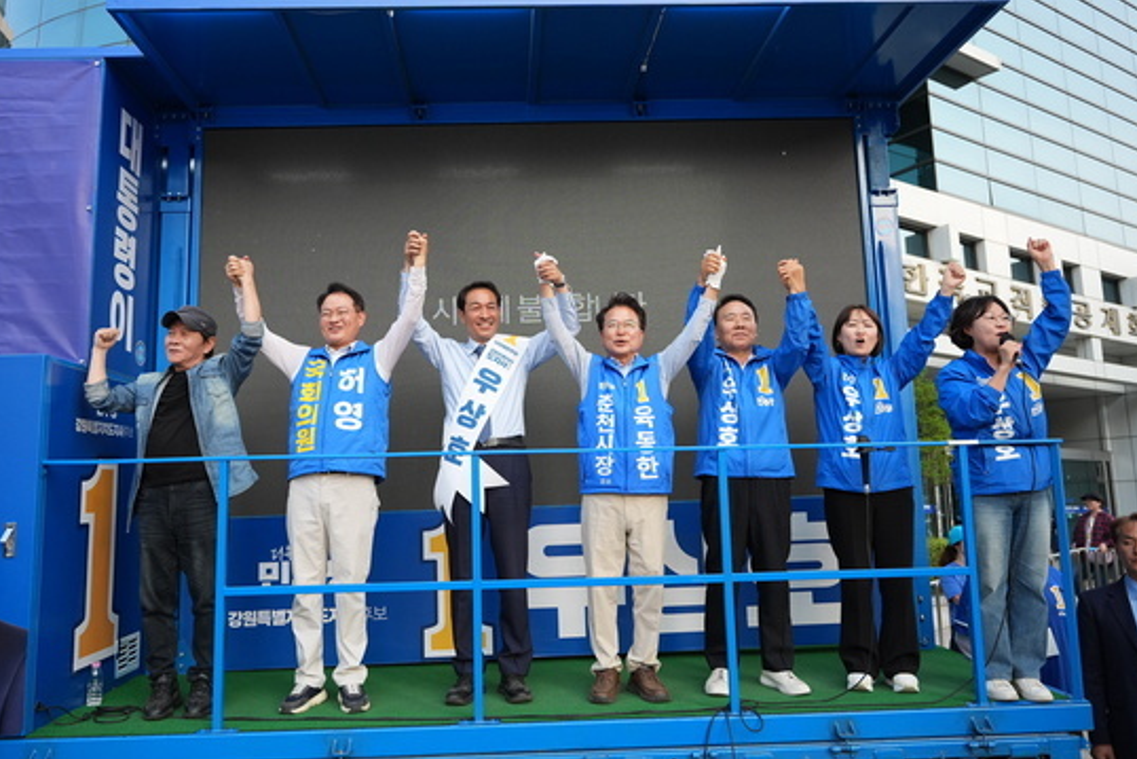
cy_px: 358
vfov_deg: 46.4
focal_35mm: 28
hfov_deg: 65.4
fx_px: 885
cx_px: 545
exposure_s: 1/2000
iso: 1600
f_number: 3.2
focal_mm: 24
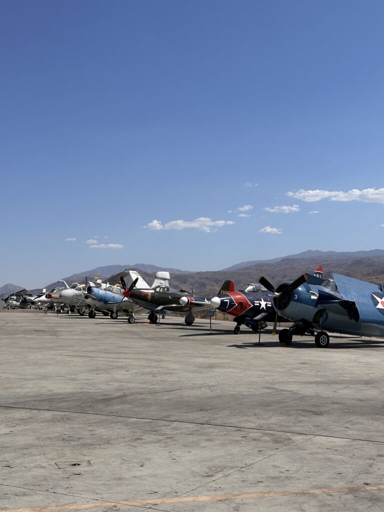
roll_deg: -0.3
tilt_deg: +4.2
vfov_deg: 39.7
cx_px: 192
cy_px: 256
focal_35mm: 48
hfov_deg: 30.3
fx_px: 710
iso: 64
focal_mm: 6.86
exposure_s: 1/7634
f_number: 1.78
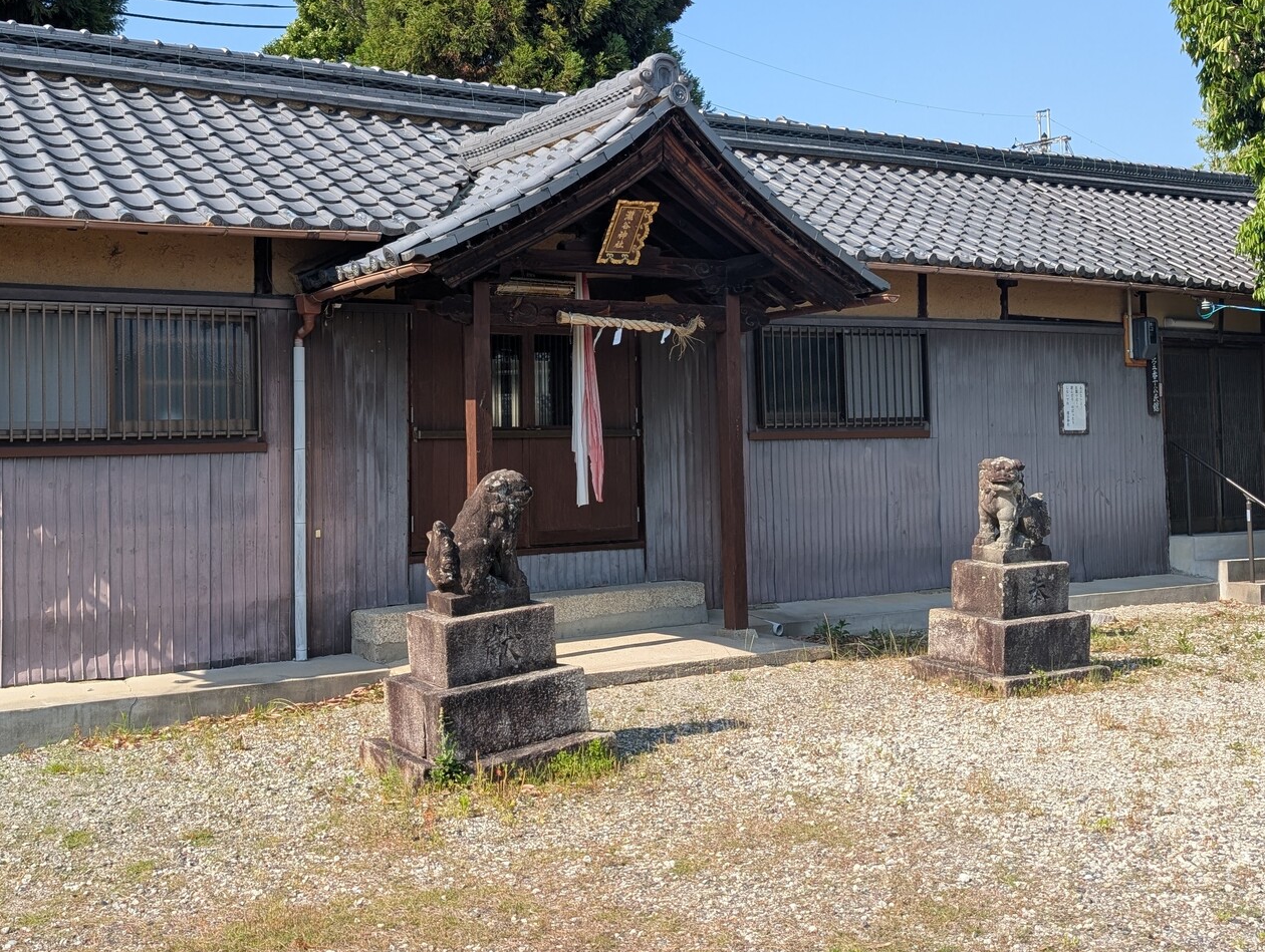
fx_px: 1427
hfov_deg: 47.7
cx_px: 544
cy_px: 358
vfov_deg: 36.7
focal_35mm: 39
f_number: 1.68
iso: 23
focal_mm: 6.9
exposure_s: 1/630
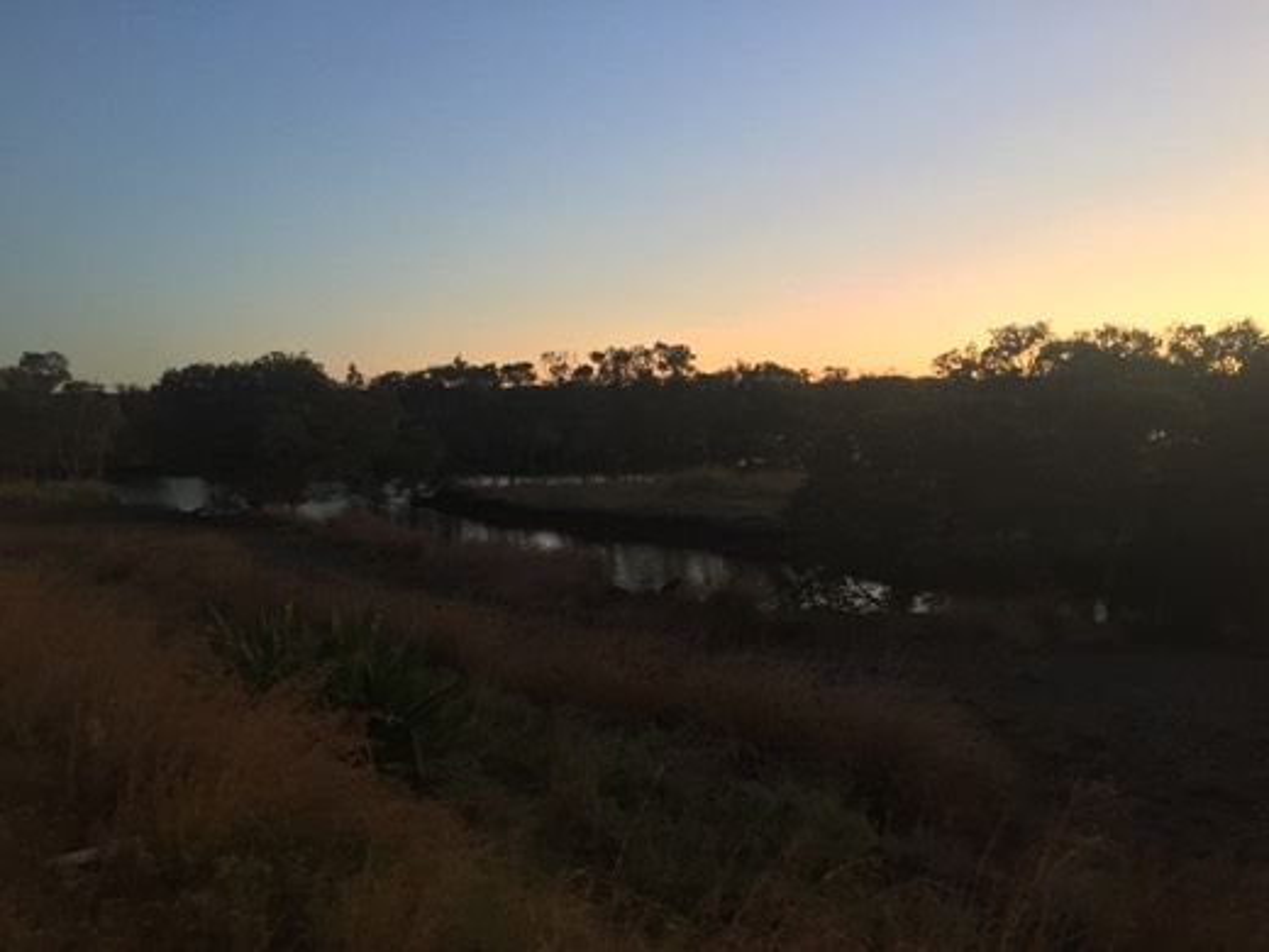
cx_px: 634
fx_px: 1063
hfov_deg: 61.7
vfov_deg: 48.2
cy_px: 476
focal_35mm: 29
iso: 160
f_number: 2.2
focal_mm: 4.15
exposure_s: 1/30
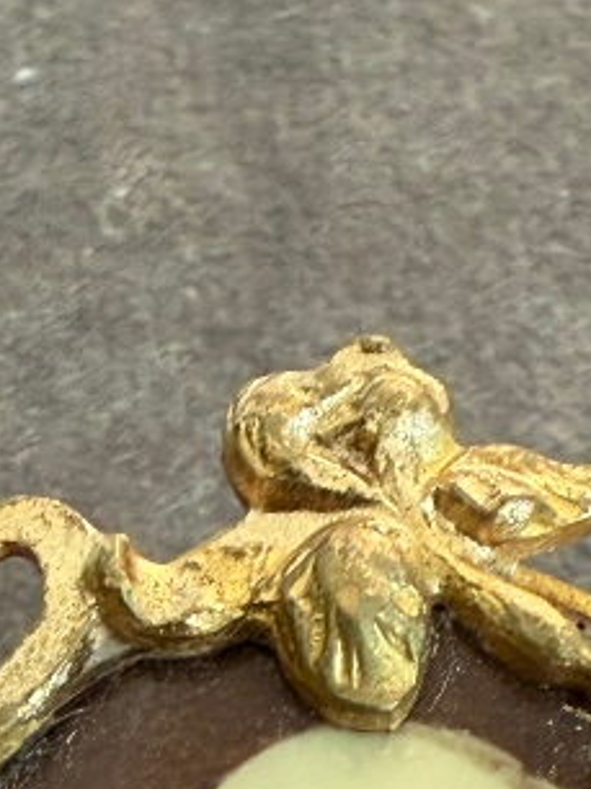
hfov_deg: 14.5
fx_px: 2325
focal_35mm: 102
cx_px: 356
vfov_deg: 17.4
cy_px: 1173
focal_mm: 2.22
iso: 250
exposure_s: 1/50
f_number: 2.2
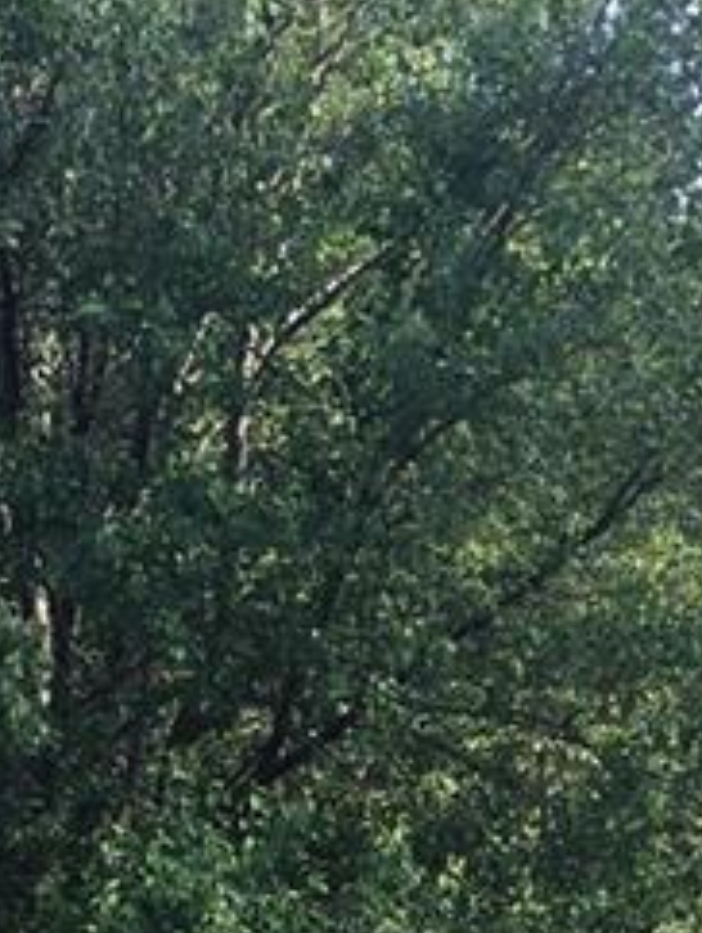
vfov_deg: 19.8
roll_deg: +1.3
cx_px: 451
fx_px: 2483
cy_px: 1160
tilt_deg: -3.3
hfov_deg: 16.1
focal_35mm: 92
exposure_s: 1/159
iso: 25
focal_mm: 4.15
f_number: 2.2
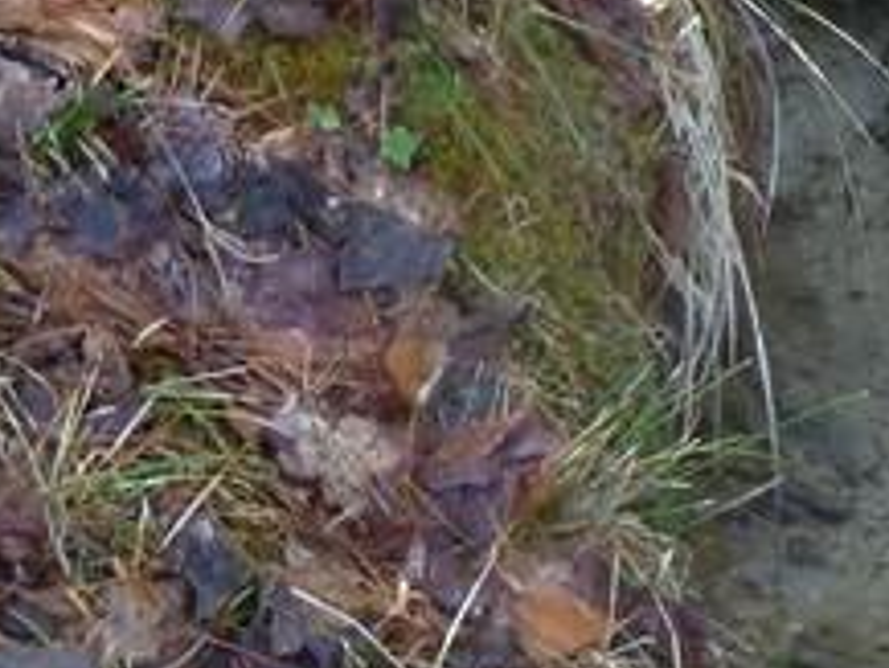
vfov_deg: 6.1
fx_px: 6296
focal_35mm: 245
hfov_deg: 8.0
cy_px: 127
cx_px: 901
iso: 160
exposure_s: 1/40
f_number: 3.8
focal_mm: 8.5
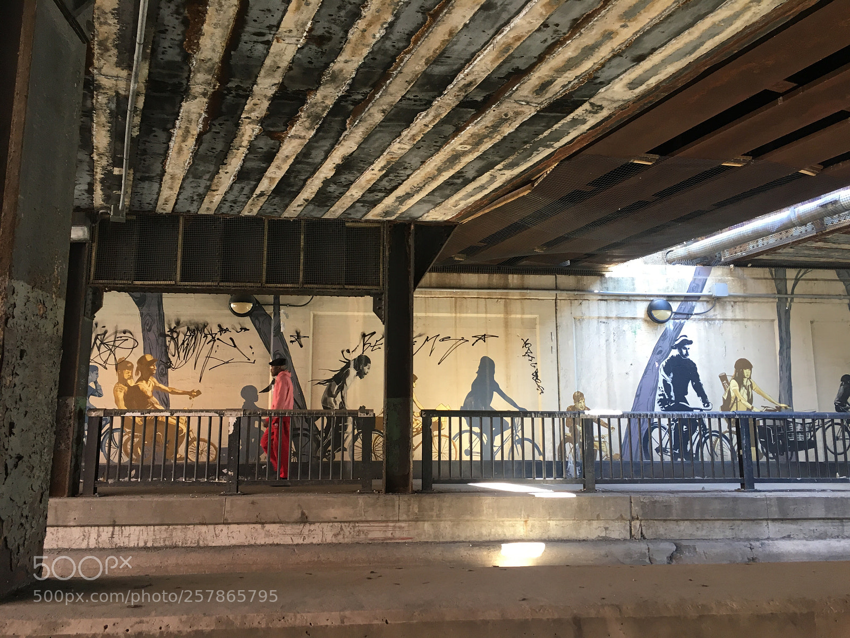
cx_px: 425
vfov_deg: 48.2
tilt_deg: +11.4
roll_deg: -0.1
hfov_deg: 61.7
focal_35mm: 29
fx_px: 712
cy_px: 319
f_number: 2.2
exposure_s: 1/30
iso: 64
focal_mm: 4.15
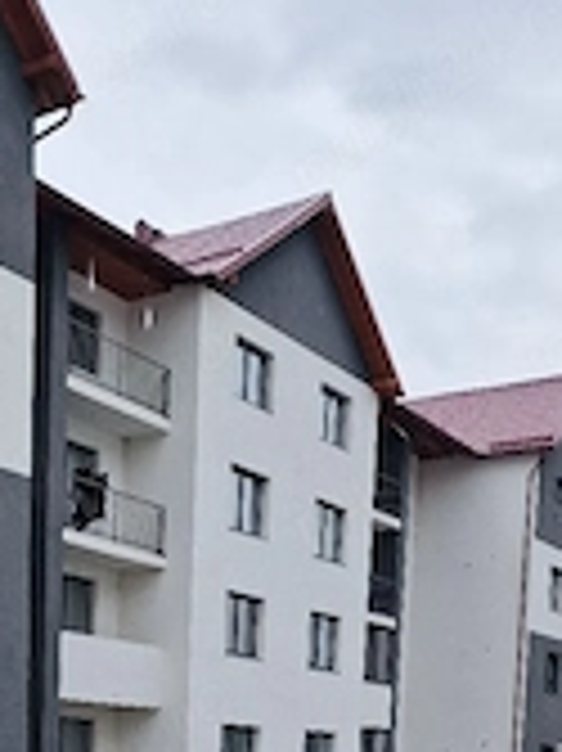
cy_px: 842
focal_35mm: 55
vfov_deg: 30.9
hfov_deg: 26.3
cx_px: 175
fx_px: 1192
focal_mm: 6.4
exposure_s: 1/182
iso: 50
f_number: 1.8
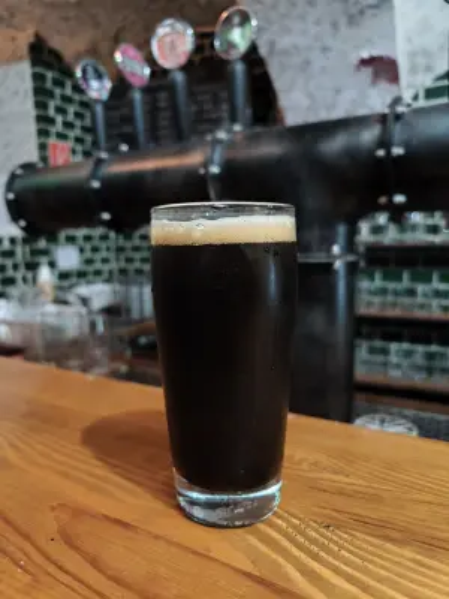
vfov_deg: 73.9
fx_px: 398
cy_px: 300
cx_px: 224
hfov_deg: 58.9
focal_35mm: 23
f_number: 1.7
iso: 4000
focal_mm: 6.06
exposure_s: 1/16.7
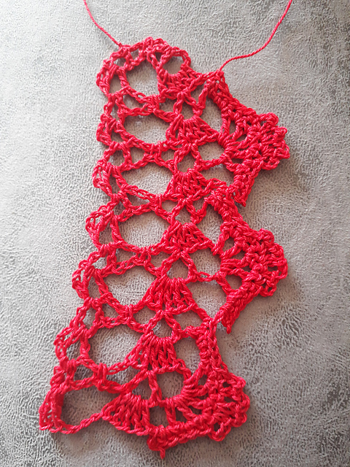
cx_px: 175
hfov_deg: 51.4
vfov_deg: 65.3
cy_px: 234
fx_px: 364
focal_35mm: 27
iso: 160
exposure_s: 1/20
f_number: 1.9
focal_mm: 3.6
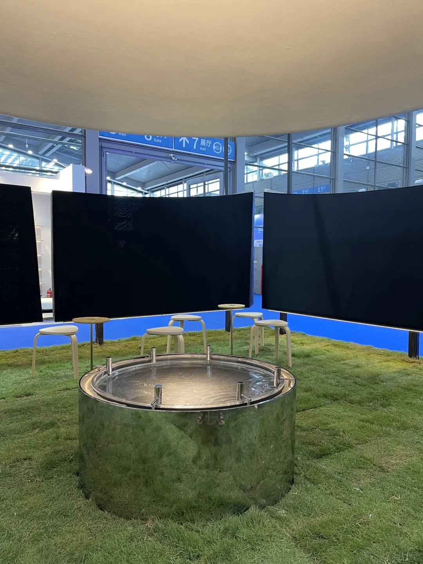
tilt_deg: -2.9
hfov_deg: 54.9
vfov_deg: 69.4
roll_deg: -0.2
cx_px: 212
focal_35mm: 25
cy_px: 282
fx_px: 407
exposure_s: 1/50
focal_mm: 5.1
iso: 200
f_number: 1.6
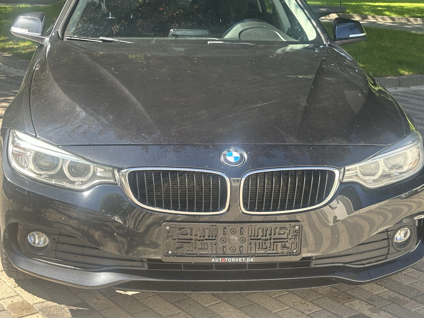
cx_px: 201
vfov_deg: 22.5
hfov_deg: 29.8
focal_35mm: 65
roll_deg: -2.8
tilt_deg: -9.2
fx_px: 796
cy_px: 114
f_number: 1.78
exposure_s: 1/393
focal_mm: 6.86
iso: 64
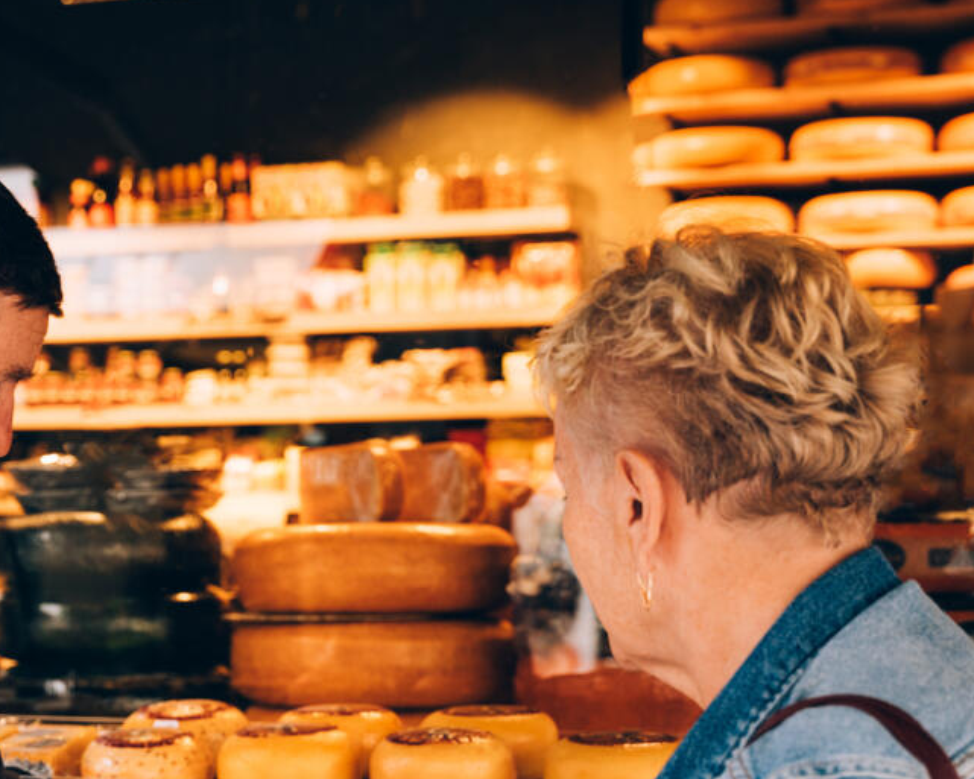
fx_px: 2428
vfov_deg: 18.1
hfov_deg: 22.3
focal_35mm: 84
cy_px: 604
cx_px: 170
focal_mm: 41.1
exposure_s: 1/125
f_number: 3.5
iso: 200
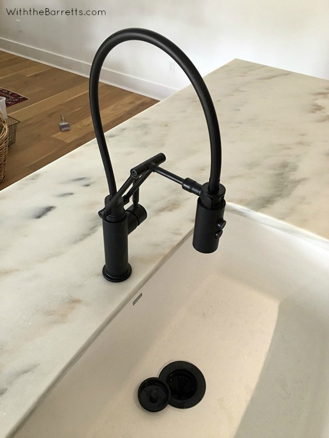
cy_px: 219
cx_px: 164
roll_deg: -3.4
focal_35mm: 29
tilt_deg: -39.6
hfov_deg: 48.2
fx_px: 368
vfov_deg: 61.7
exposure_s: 1/15
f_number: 2.2
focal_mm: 4.15
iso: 50
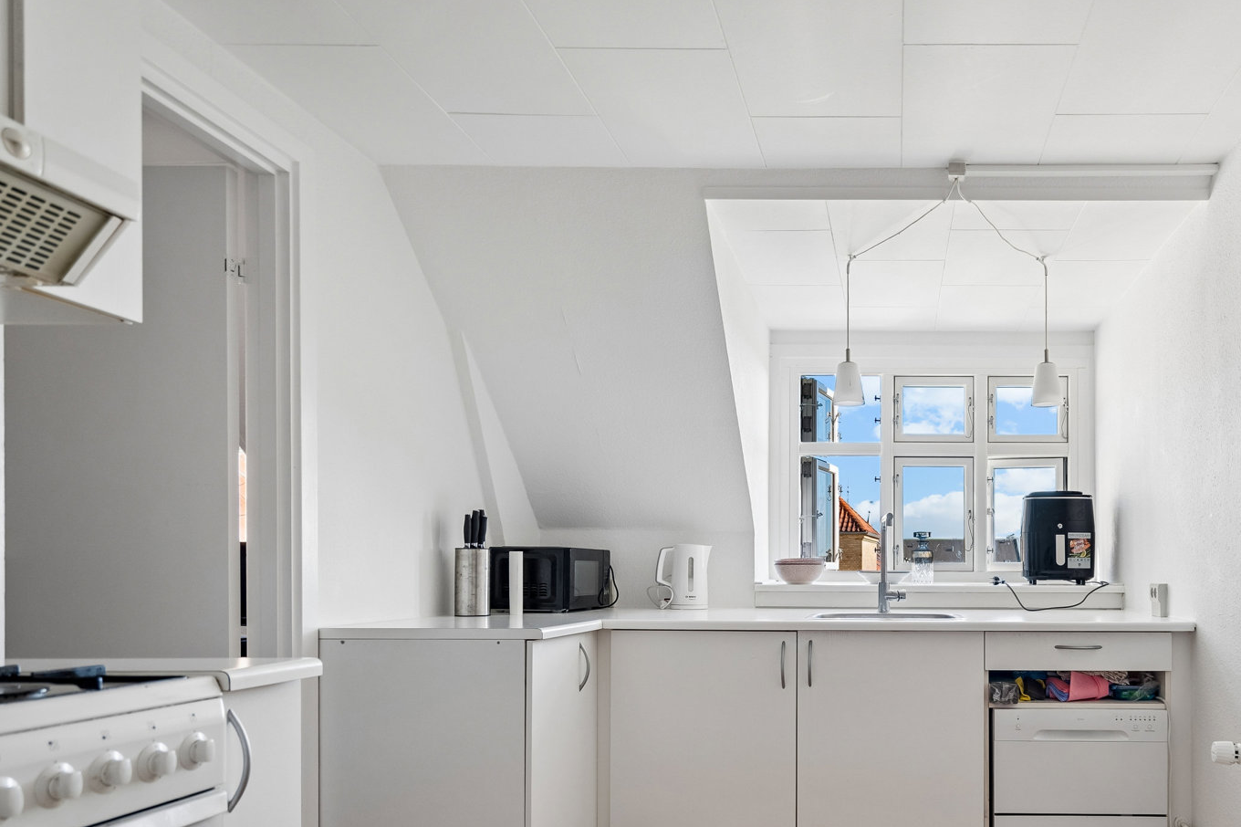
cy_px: 575
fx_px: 862
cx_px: 876
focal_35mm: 25
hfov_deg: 68.4
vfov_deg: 50.0
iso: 400
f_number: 4
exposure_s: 1/160
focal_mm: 17
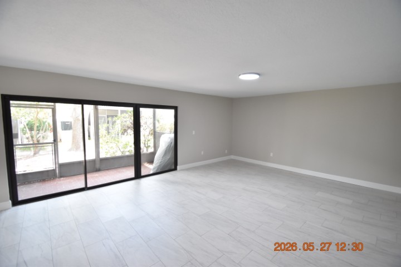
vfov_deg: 77.3
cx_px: 200
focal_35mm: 15
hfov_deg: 100.4
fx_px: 167
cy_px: 134
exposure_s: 1/60
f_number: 3.5
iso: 800
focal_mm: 10
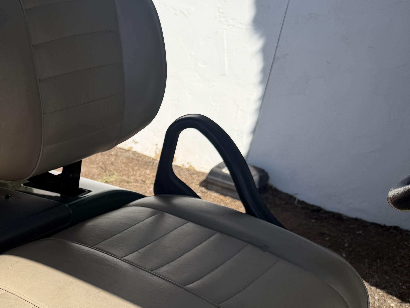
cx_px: 3
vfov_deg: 28.8
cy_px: 217
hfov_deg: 34.8
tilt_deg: -23.0
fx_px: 592
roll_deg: -3.3
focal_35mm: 50
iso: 80
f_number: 1.78
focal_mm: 6.76
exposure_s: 1/4167
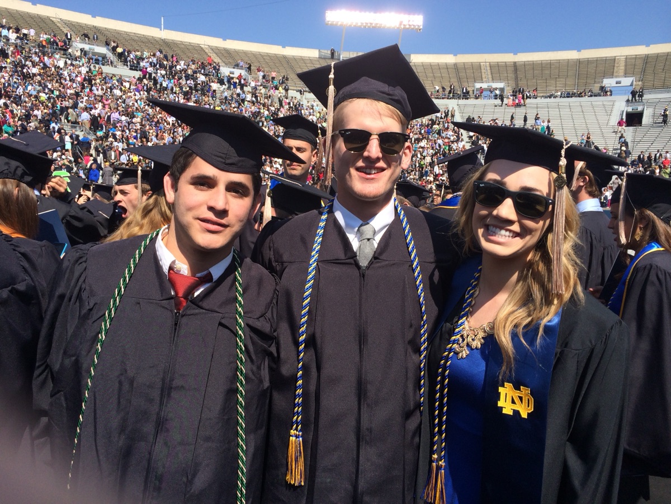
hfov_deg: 60.0
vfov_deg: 46.8
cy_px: 252
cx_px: 336
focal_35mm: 30
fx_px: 582
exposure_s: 1/1953
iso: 40
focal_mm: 4.12
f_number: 2.2
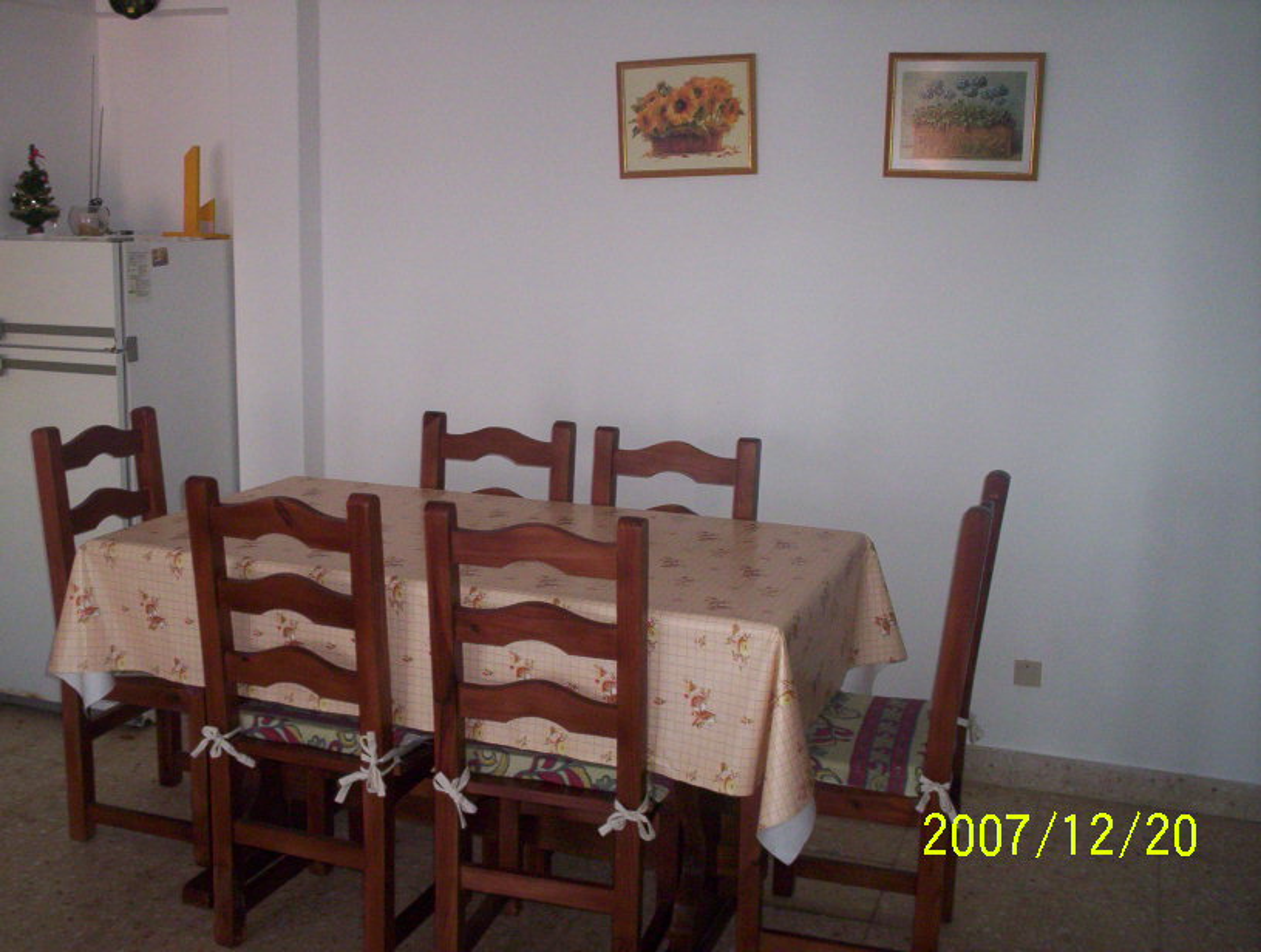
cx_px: 630
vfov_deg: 37.9
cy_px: 476
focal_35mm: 38
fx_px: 1388
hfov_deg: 48.9
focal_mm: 4.99
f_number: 4.5
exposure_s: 1/60
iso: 140
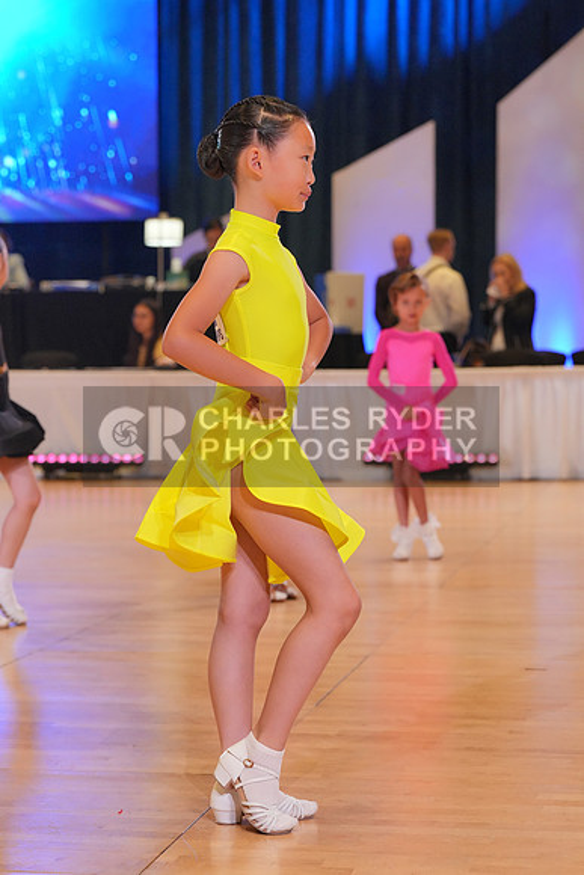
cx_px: 292
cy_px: 438
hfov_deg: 14.4
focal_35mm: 95
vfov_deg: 21.5
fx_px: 2310
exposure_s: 1/400
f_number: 5.6
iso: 3200
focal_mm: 95
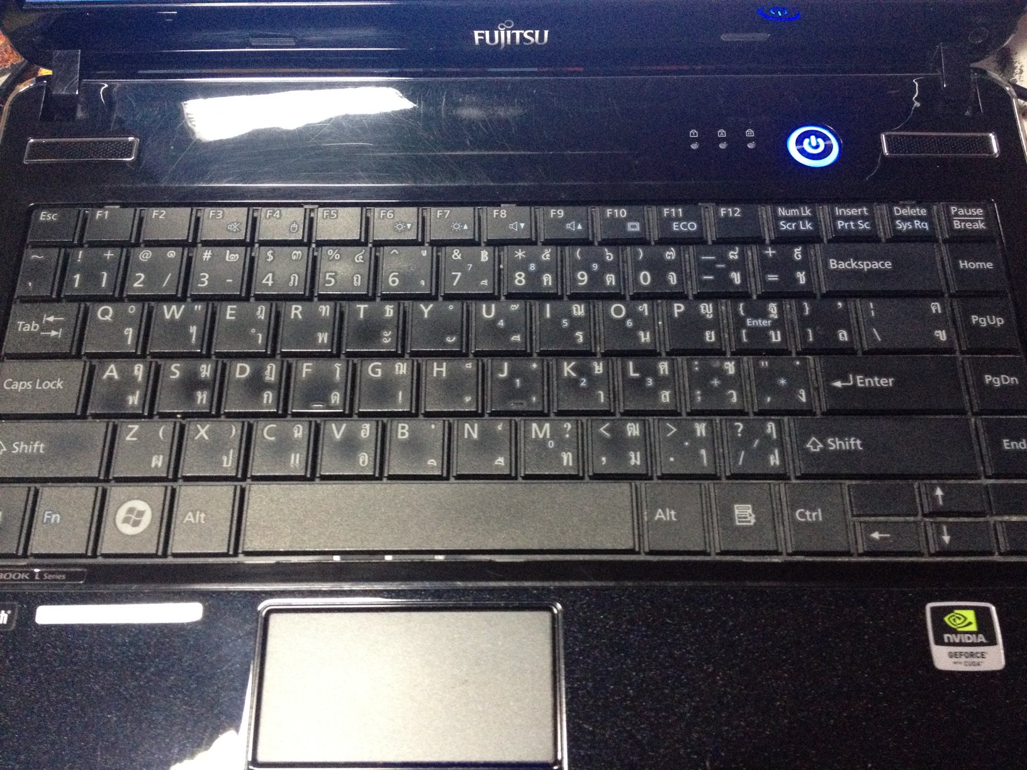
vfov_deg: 40.7
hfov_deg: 52.6
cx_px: 514
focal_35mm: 35
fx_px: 1038
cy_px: 385
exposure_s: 1/15
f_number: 2.4
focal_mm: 4.28
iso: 400
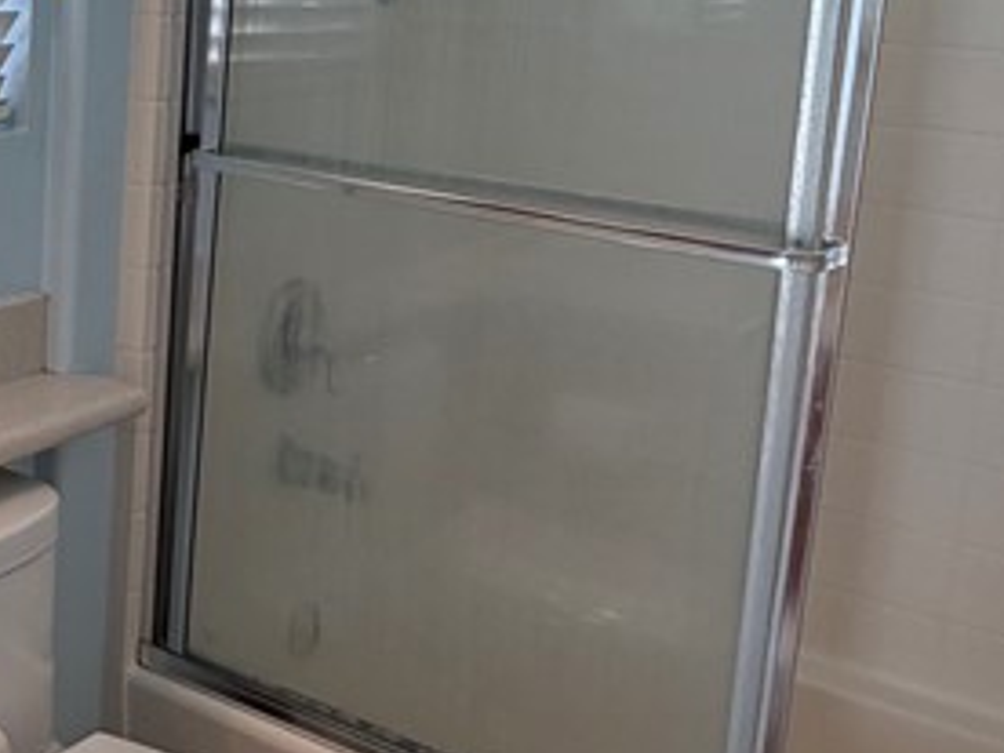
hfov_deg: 33.8
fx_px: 1508
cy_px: 131
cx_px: 11
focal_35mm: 52
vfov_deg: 27.4
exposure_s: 1/120
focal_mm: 2.22
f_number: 2.2
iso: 80
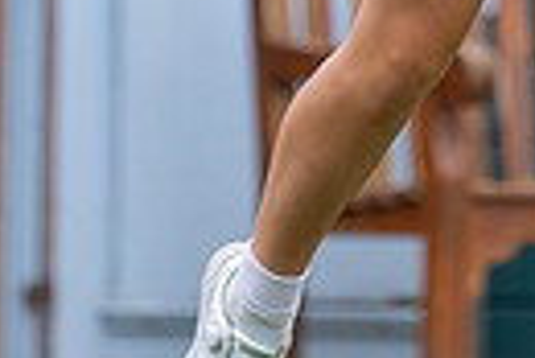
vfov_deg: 1.0
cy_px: -323
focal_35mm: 1335
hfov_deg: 1.5
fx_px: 19862
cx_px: 239
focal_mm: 300
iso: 500
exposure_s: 1/500
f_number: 4
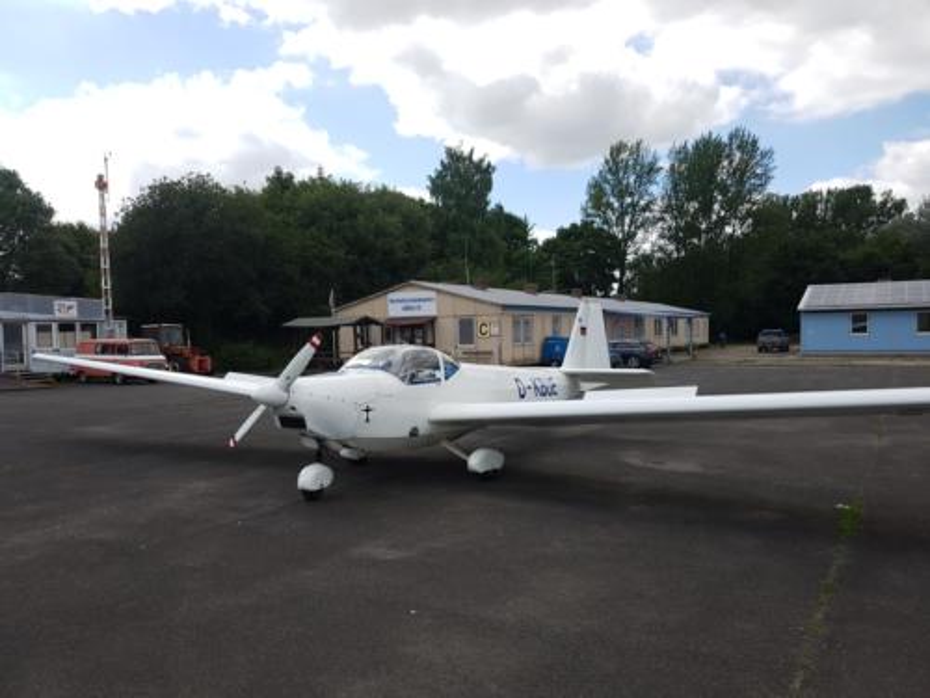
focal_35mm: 26
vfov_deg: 53.1
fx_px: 699
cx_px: 465
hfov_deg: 67.3
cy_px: 349
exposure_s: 1/1940
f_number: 1.7
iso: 50
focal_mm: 4.2
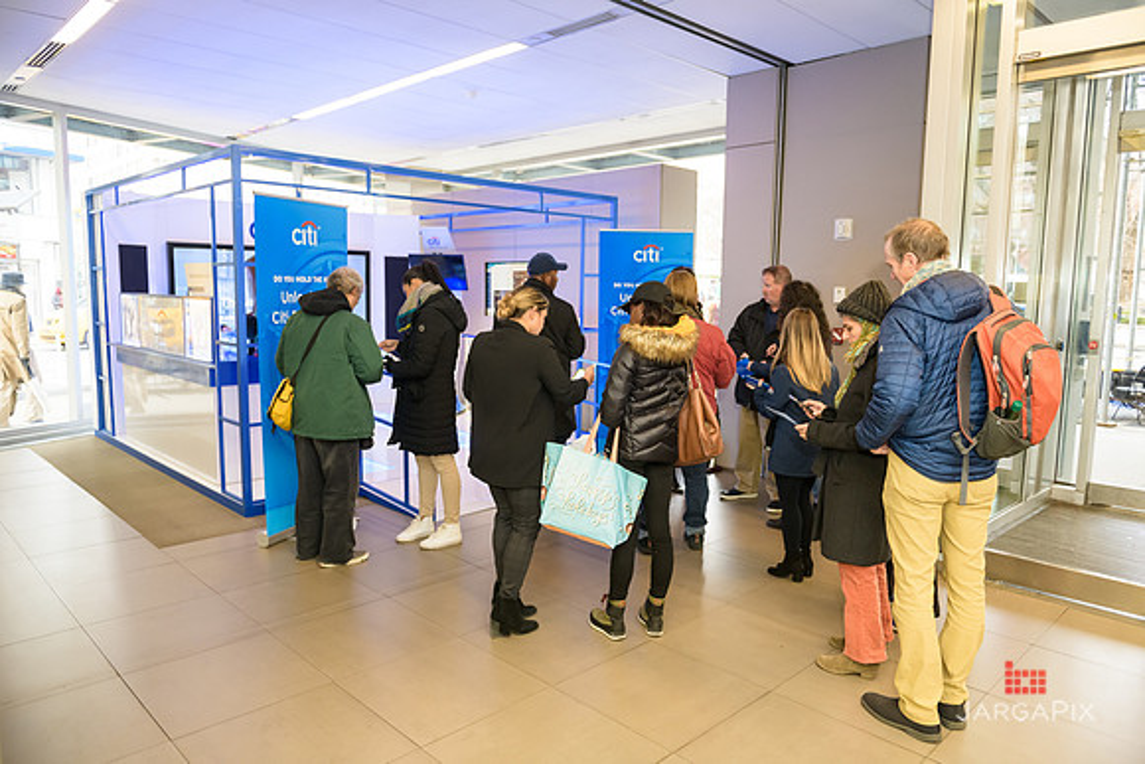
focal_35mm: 24
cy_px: 382
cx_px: 572
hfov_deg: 73.7
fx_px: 763
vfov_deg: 53.2
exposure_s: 1/125
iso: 1000
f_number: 3.2
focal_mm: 24
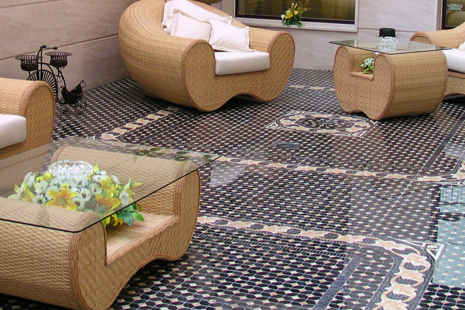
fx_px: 969
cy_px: 55
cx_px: 216
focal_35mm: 75
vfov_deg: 18.0
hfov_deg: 27.0
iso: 100
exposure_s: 1/78
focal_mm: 6.6
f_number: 2.9
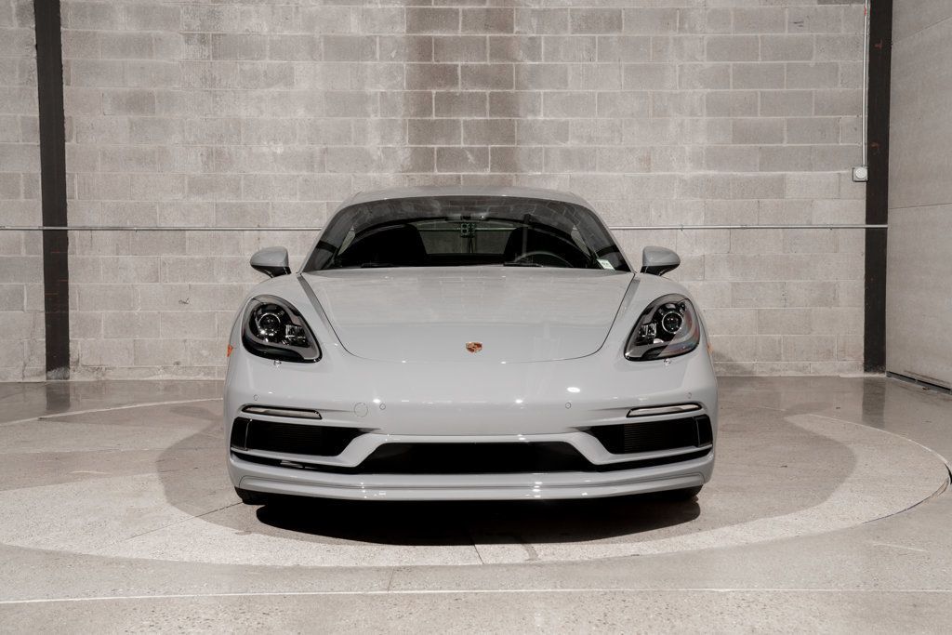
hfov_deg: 41.2
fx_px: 1266
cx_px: 492
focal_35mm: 48
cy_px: 300
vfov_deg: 28.2
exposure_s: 1/60
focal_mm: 44
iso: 250
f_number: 6.3
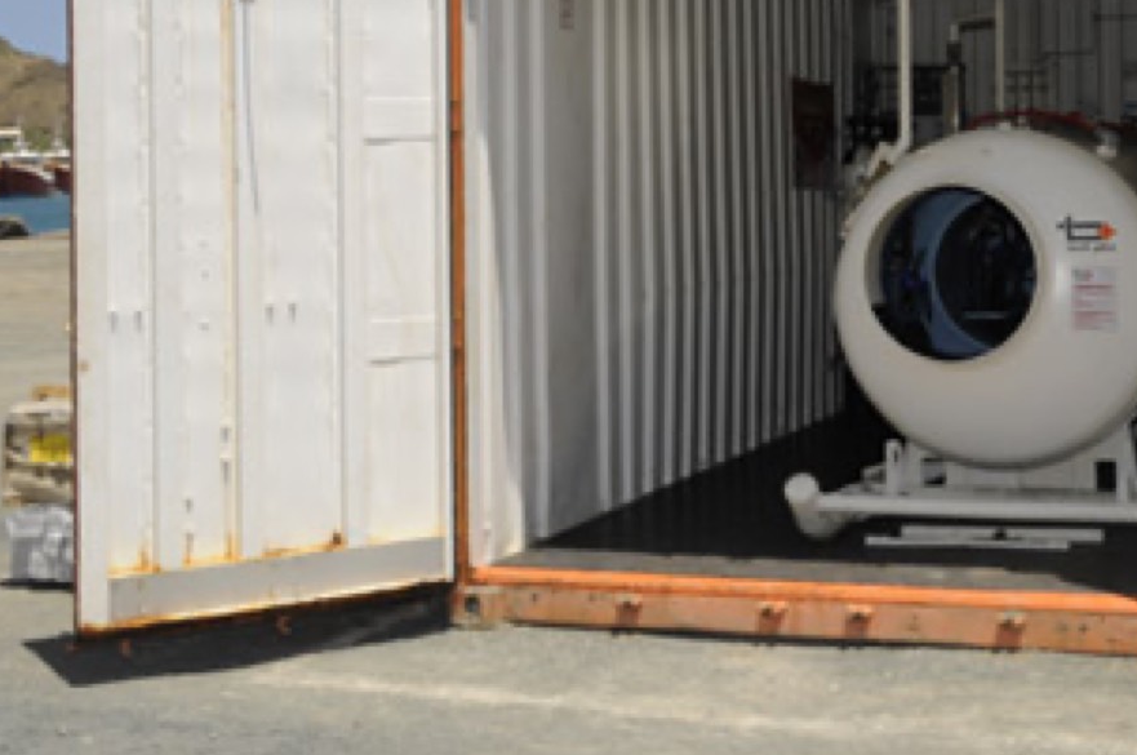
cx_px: 792
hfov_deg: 32.1
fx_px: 1956
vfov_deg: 21.6
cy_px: 159
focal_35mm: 62
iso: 400
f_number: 20
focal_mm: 26
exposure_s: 1/250
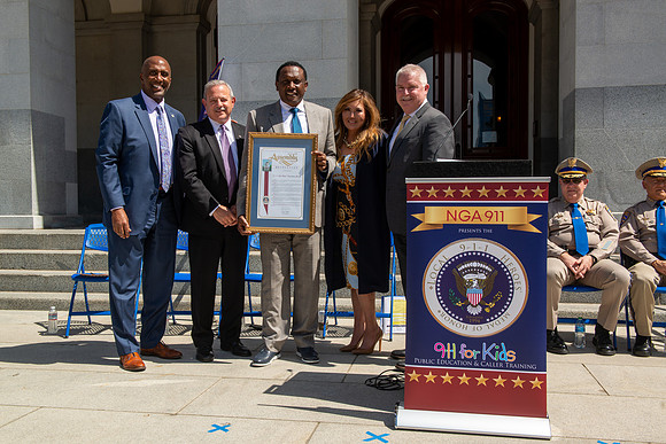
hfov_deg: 52.6
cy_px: 230
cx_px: 321
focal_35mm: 36
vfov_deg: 36.5
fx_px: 674
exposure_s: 1/250
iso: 100
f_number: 8
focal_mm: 35
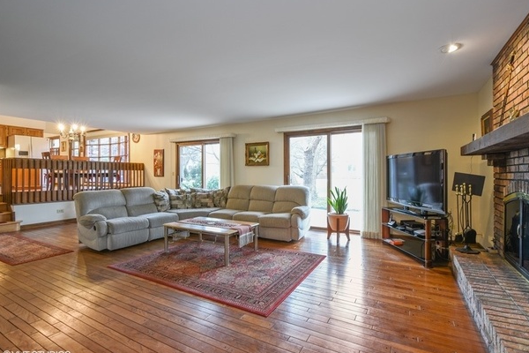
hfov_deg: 96.7
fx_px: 235
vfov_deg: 73.7
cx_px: 277
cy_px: 177
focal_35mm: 16
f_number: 9.5
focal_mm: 10
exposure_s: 1
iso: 200
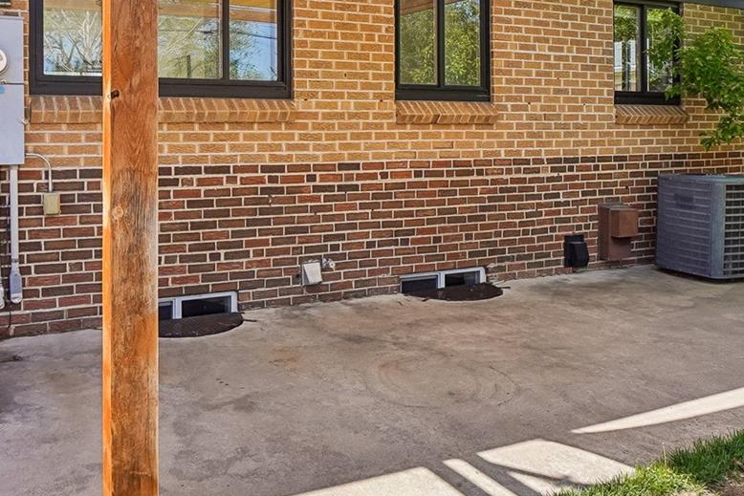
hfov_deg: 51.8
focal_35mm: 37
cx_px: 337
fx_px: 765
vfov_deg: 35.4
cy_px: 143
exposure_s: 1/100
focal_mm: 12
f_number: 8
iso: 100
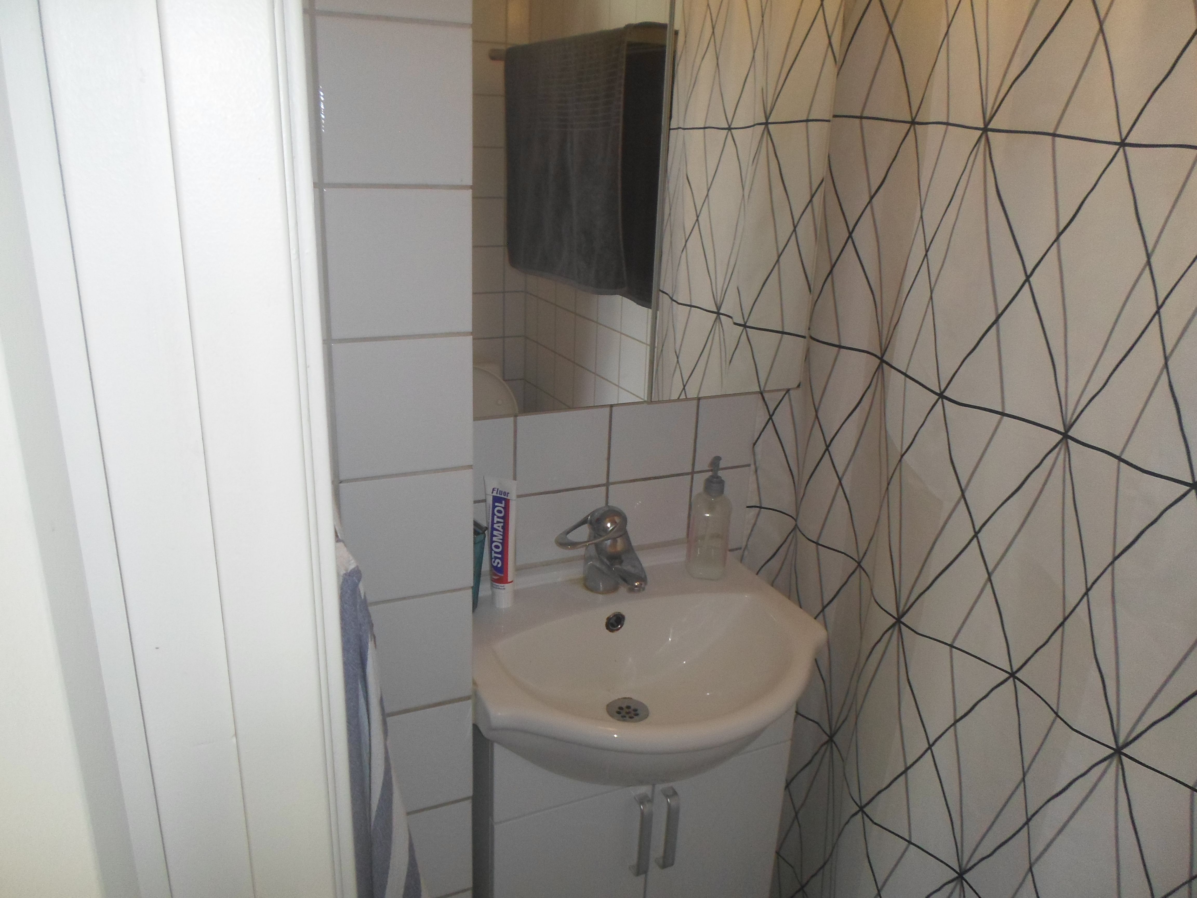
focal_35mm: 25
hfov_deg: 69.4
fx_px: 864
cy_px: 449
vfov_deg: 54.9
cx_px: 598
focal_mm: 4.5
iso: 100
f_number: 2.5
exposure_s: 1/30
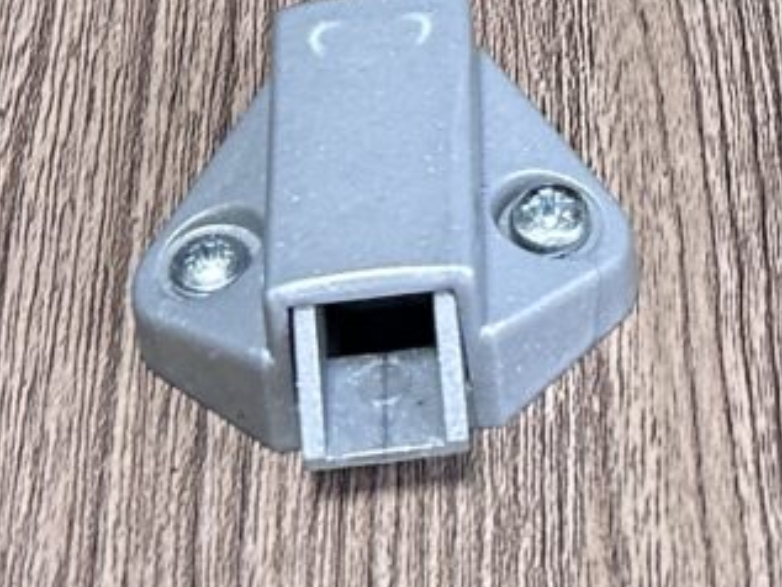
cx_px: 856
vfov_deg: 9.0
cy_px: -599
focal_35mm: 155
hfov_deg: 12.5
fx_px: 3503
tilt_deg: -45.0
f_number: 1.78
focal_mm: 6.86
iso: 250
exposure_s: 1/87
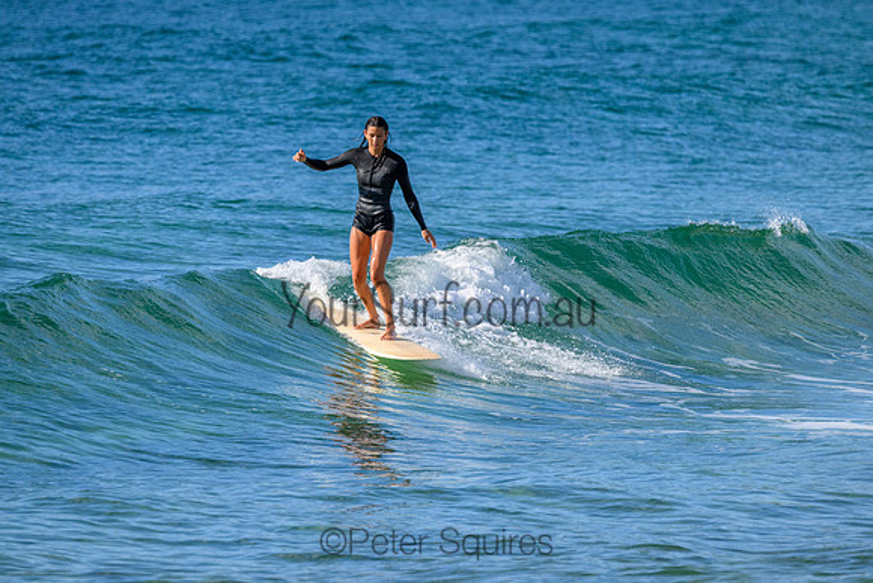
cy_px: 292
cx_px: 436
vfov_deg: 2.3
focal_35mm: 590
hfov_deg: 3.5
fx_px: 14310
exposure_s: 1/2000
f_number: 11
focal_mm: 590
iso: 1800
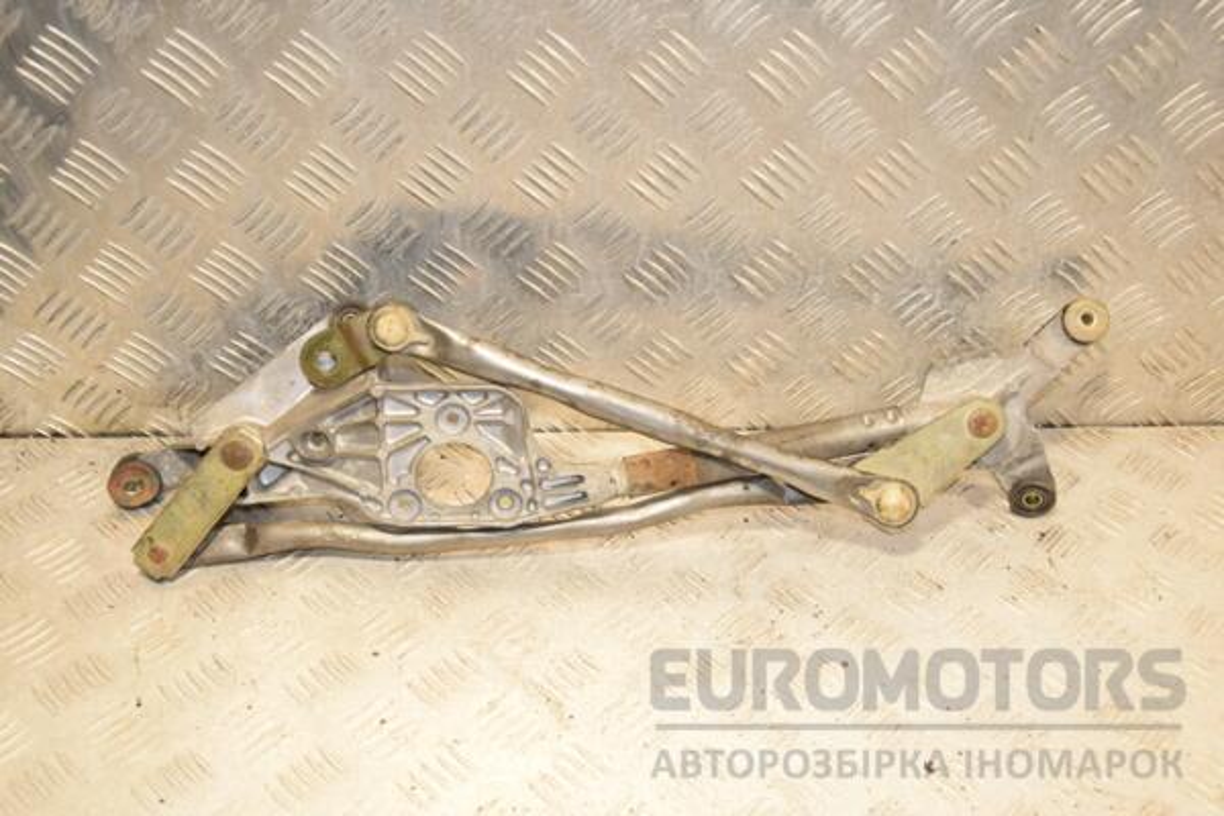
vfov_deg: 29.9
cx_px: 612
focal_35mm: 45
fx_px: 1530
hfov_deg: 43.6
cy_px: 408
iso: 800
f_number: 6.3
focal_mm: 30
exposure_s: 1/200
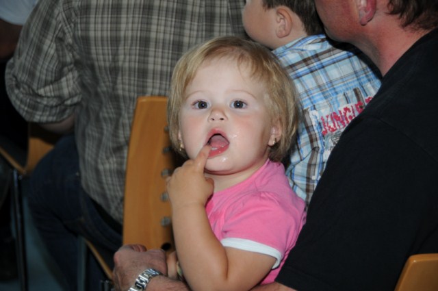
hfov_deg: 17.5
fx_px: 1422
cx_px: 219
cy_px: 146
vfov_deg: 11.7
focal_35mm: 117
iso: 200
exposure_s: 1/60
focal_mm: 78
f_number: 5.3
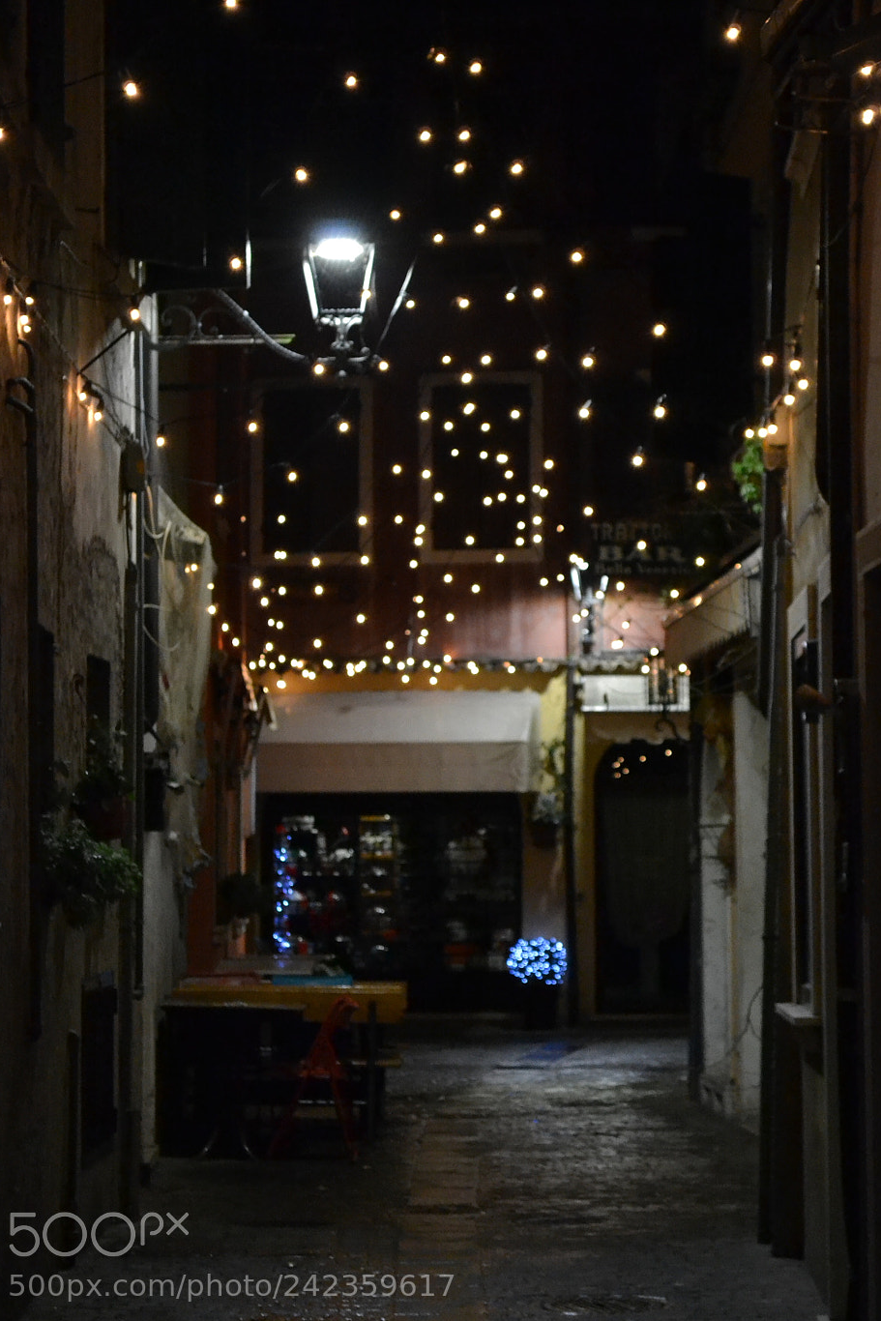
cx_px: 464
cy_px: 588
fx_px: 3544
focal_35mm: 97
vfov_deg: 21.1
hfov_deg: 14.2
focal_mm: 55
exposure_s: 1/60
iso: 3200
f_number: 5.6
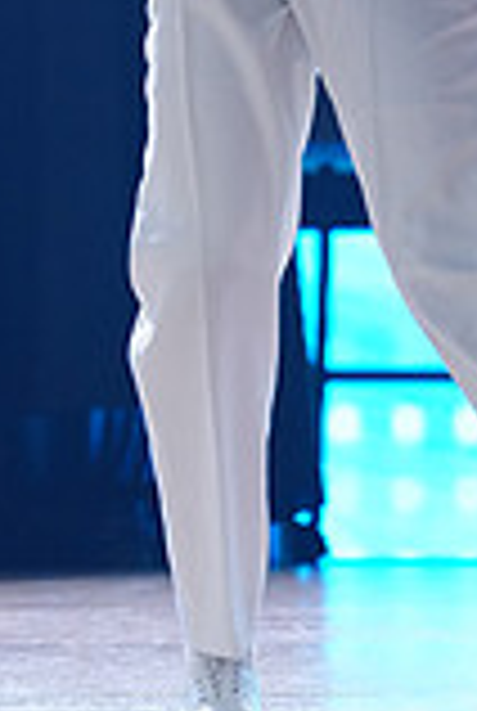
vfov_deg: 3.3
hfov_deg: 2.2
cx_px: 205
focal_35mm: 615
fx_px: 12169
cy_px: -320
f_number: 2.8
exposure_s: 1/640
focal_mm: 168
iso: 1250
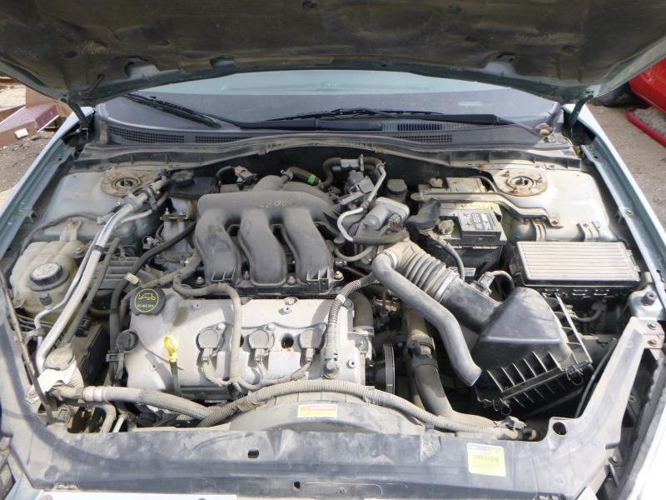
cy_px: 250
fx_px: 481
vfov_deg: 54.9
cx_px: 333
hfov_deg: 69.4
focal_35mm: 25
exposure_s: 1/160
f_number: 3.9
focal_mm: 4.5
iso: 100
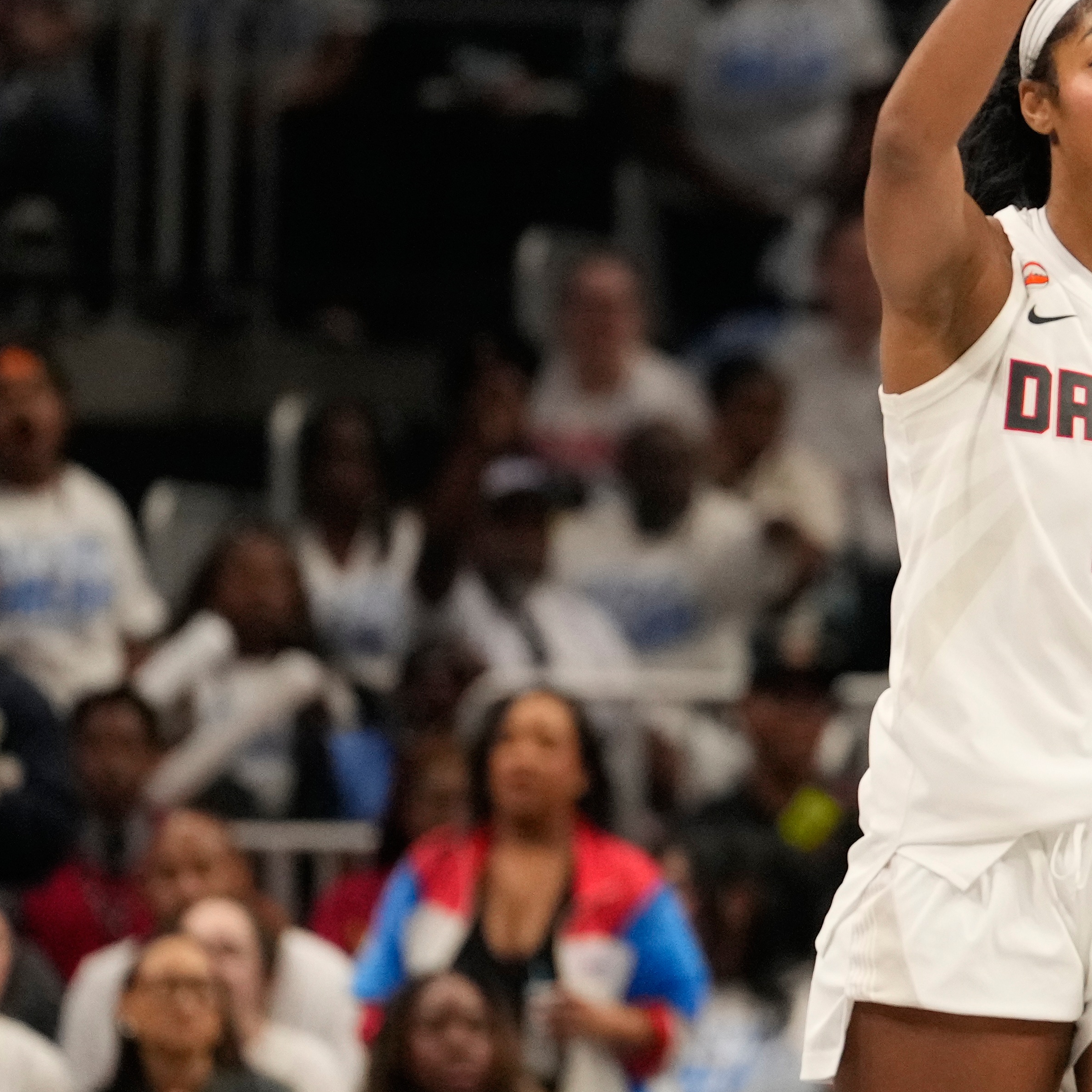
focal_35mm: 601
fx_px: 21450
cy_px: 480
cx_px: 1240
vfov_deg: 2.9
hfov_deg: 2.9
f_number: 3.2
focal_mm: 200
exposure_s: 1/2000
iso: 4000
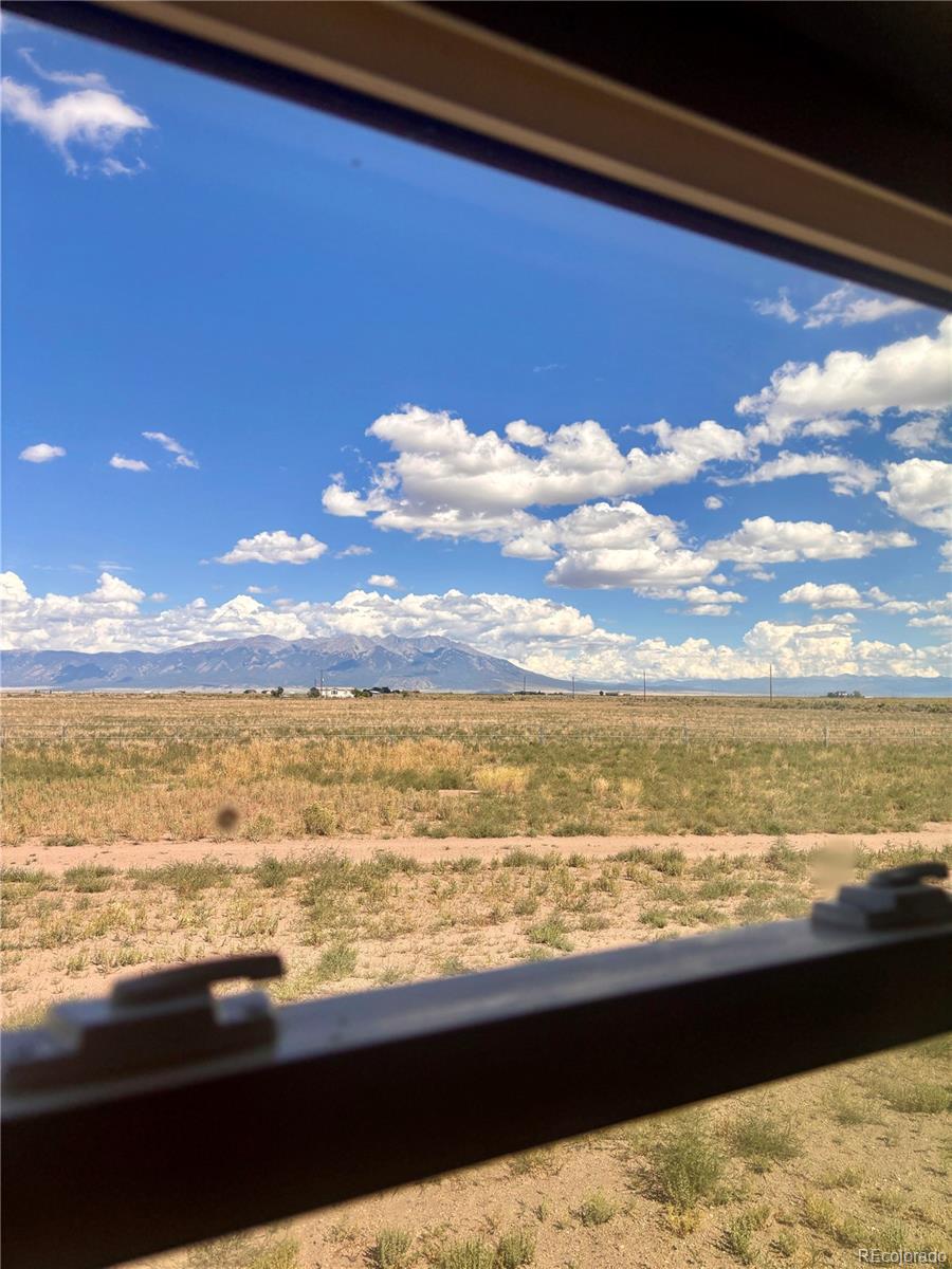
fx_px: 953
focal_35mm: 26
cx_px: 476
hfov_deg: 53.1
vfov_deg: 67.3
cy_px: 634
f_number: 1.6
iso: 50
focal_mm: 5.96
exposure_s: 1/5076
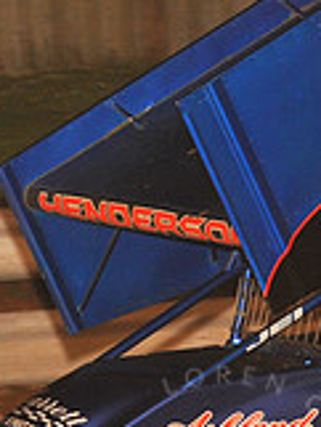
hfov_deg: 3.0
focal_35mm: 503
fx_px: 6211
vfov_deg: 3.9
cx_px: 223
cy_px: 280
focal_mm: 145
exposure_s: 1/320
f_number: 6.3
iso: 1000
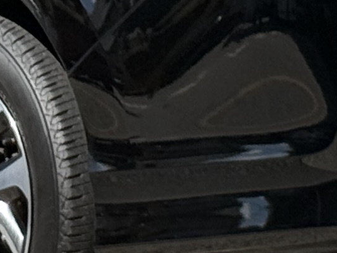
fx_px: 3514
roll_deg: +0.4
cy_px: -210
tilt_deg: +3.5
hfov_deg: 5.5
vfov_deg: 4.1
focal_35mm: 361
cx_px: 37
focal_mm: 6.76
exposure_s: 1/3704
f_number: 1.78
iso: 64
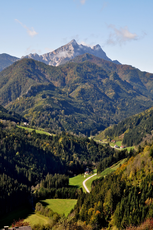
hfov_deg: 18.9
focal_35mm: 72
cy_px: 115
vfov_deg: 28.1
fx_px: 460
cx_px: 76
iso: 200
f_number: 11
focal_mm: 48
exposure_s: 1/160
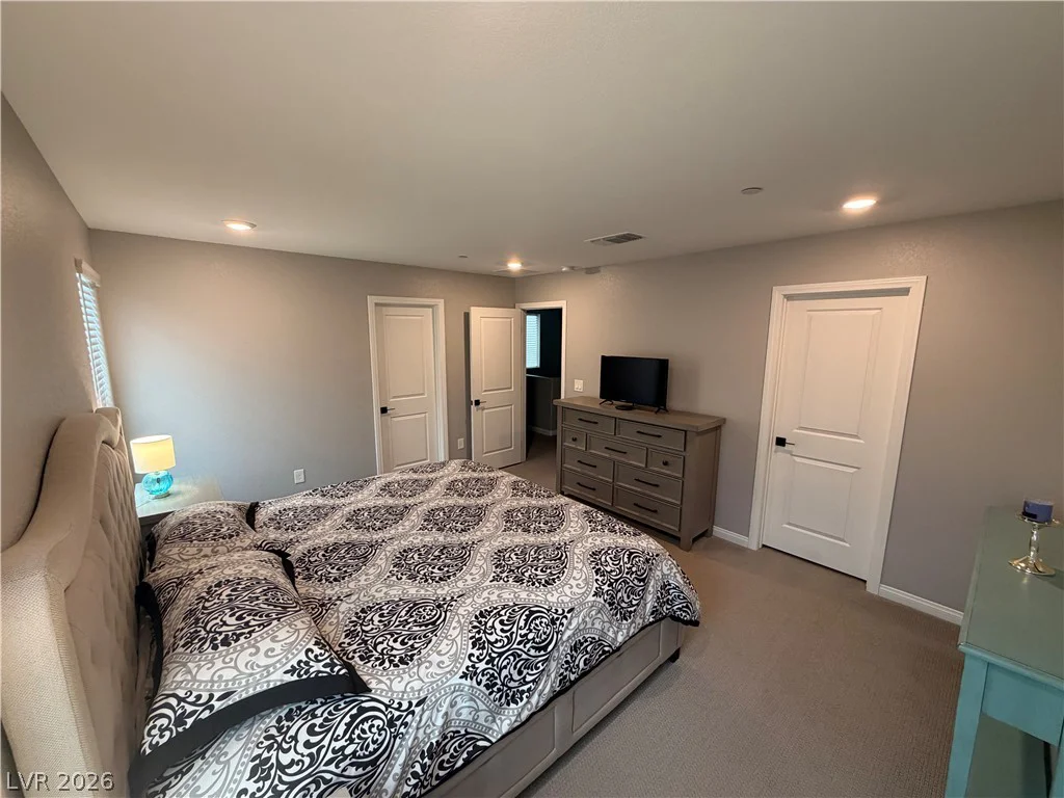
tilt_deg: -9.7
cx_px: 532
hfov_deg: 102.1
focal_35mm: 14
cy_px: 399
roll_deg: -0.2
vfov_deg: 85.7
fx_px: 430
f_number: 2.2
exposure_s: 1/120
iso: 320
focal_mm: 2.22
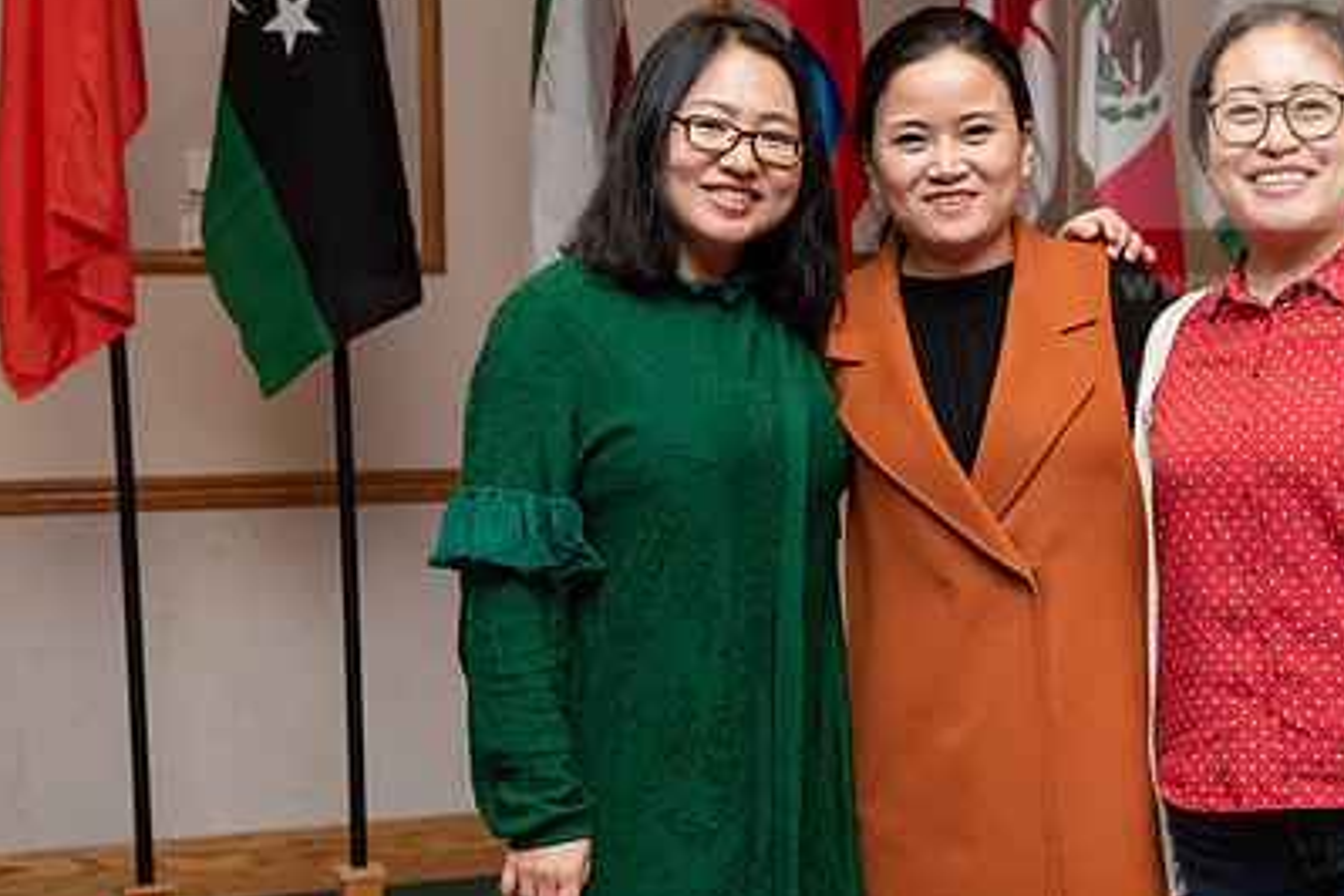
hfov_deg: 25.1
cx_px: 967
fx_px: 2986
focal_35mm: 80
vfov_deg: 17.0
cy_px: 355
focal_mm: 55
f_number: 5.6
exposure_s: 1/200
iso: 1600
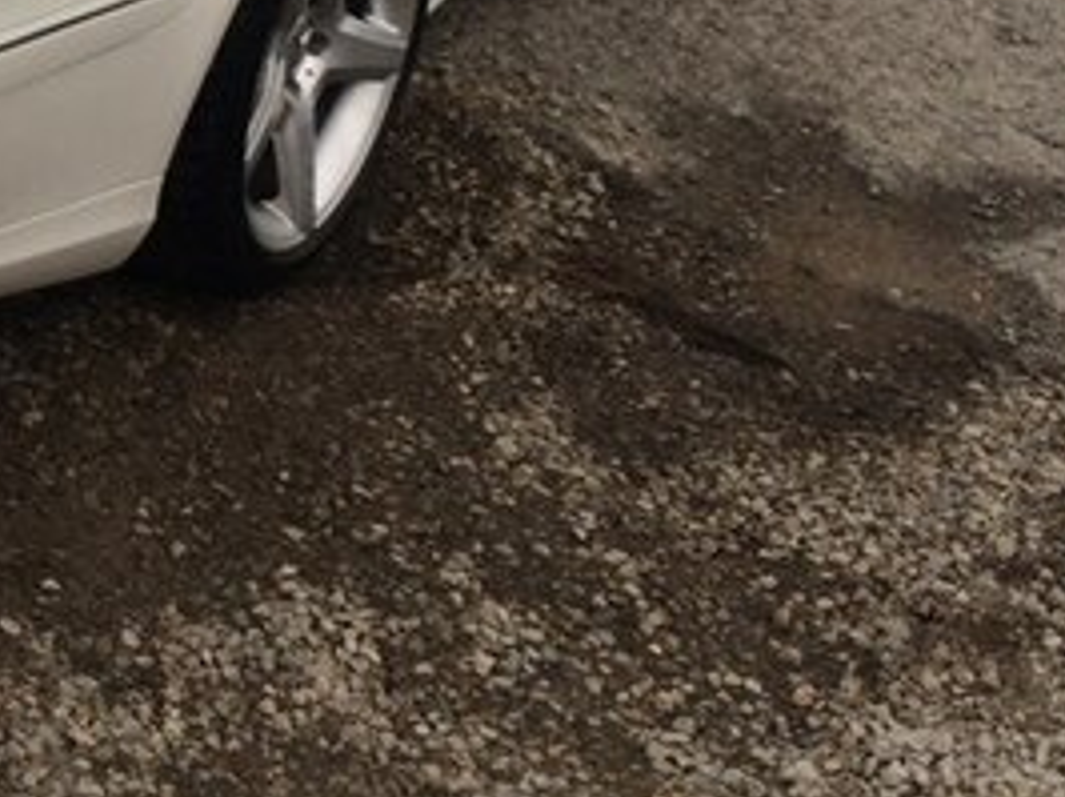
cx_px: -120
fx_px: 2213
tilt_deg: -23.3
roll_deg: -5.5
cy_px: -162
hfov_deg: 25.1
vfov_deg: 19.2
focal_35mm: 72
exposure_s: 1/105
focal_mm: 4.15
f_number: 2.2
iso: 32
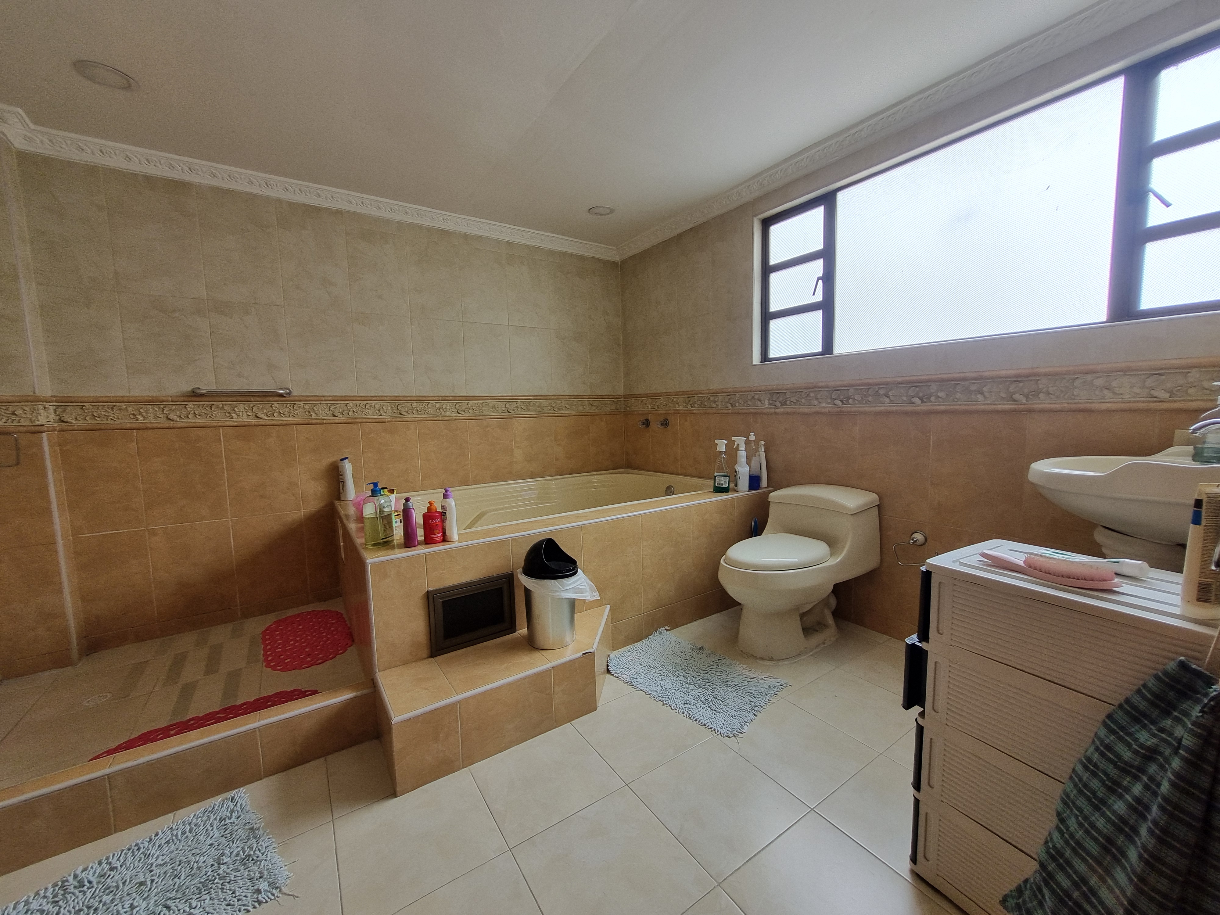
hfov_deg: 106.2
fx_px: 458
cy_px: 458
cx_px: 610
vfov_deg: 89.9
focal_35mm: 13
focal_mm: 1.74
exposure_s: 1/126
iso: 50
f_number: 2.2
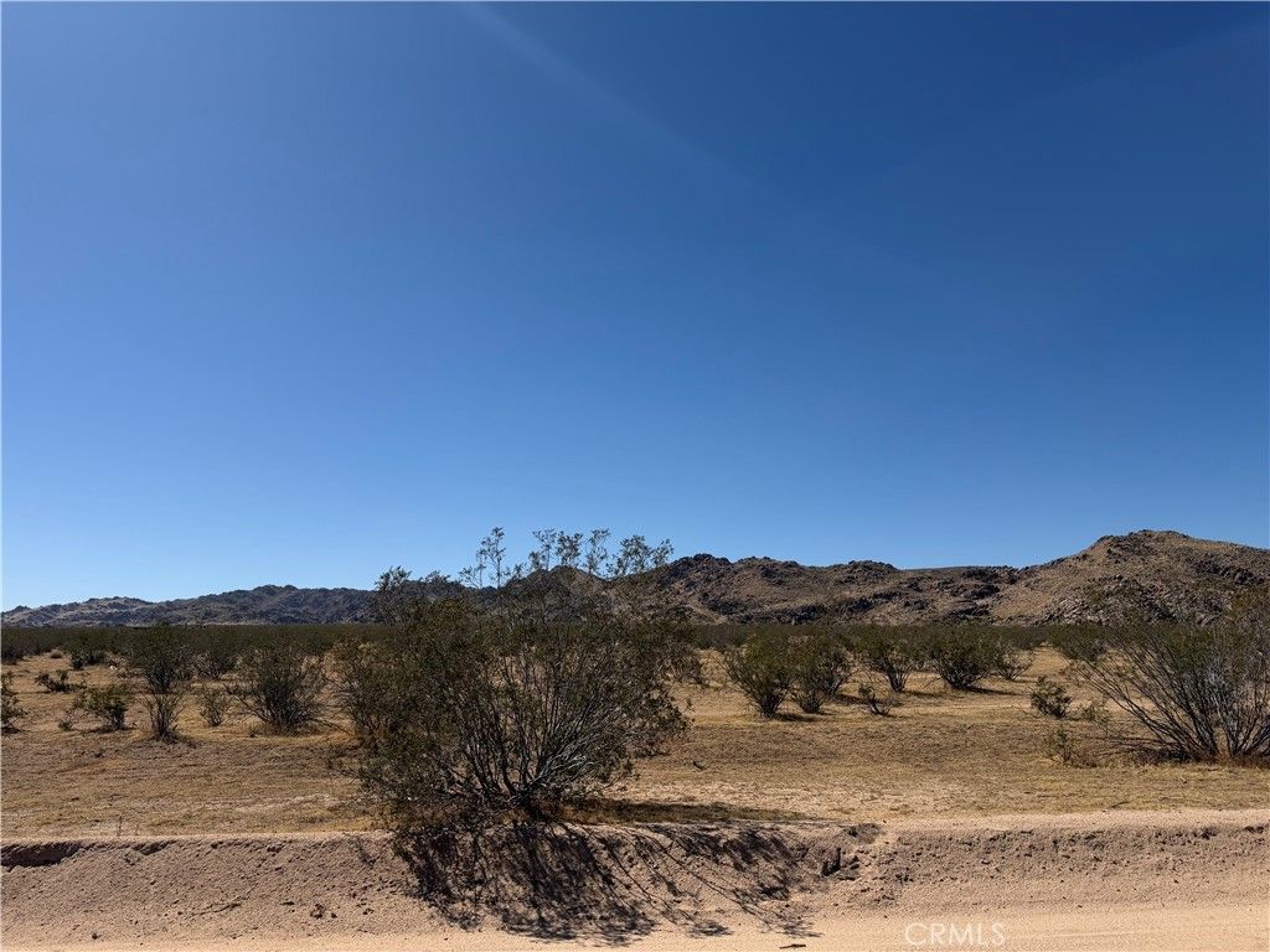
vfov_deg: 56.8
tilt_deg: +10.9
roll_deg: +1.0
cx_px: 635
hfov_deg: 71.6
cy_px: 476
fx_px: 881
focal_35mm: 24
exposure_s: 1/9091
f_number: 1.78
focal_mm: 6.76
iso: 80
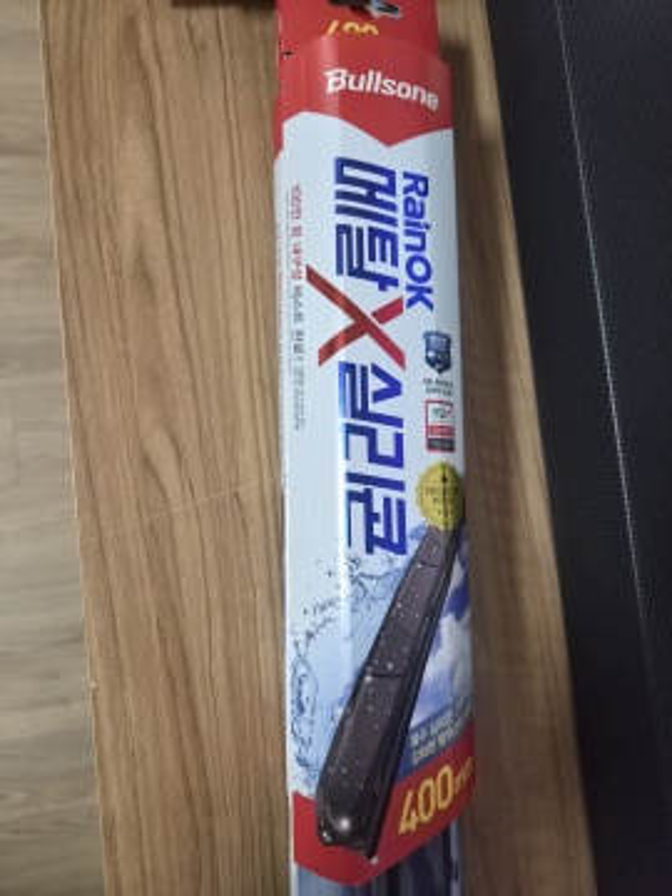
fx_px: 595
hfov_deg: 58.9
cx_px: 336
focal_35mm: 23
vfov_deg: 73.9
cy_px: 448
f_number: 1.8
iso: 250
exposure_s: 1/60
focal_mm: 5.4
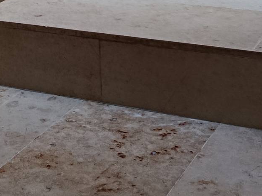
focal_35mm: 99
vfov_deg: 13.2
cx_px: 16
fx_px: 749
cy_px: -172
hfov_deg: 19.4
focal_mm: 5.24
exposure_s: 1/100
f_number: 1.7
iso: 667
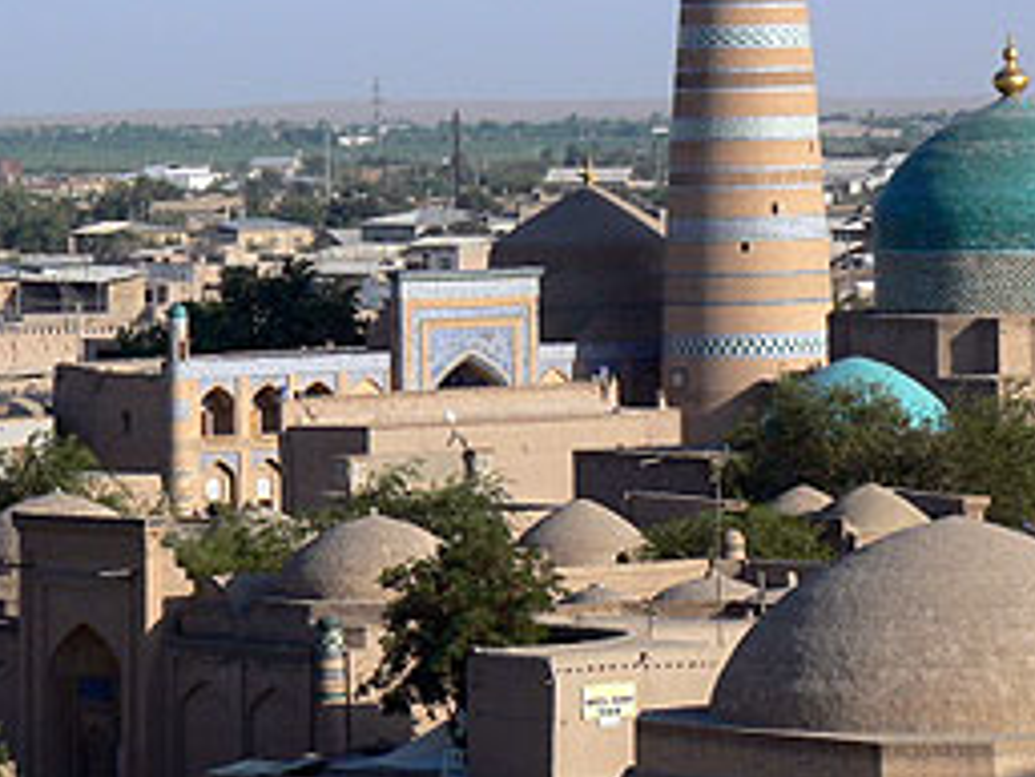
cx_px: 801
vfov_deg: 5.9
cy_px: 145
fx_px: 7538
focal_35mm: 252
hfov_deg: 7.8
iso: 80
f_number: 7.1
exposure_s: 1/500
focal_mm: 24.1
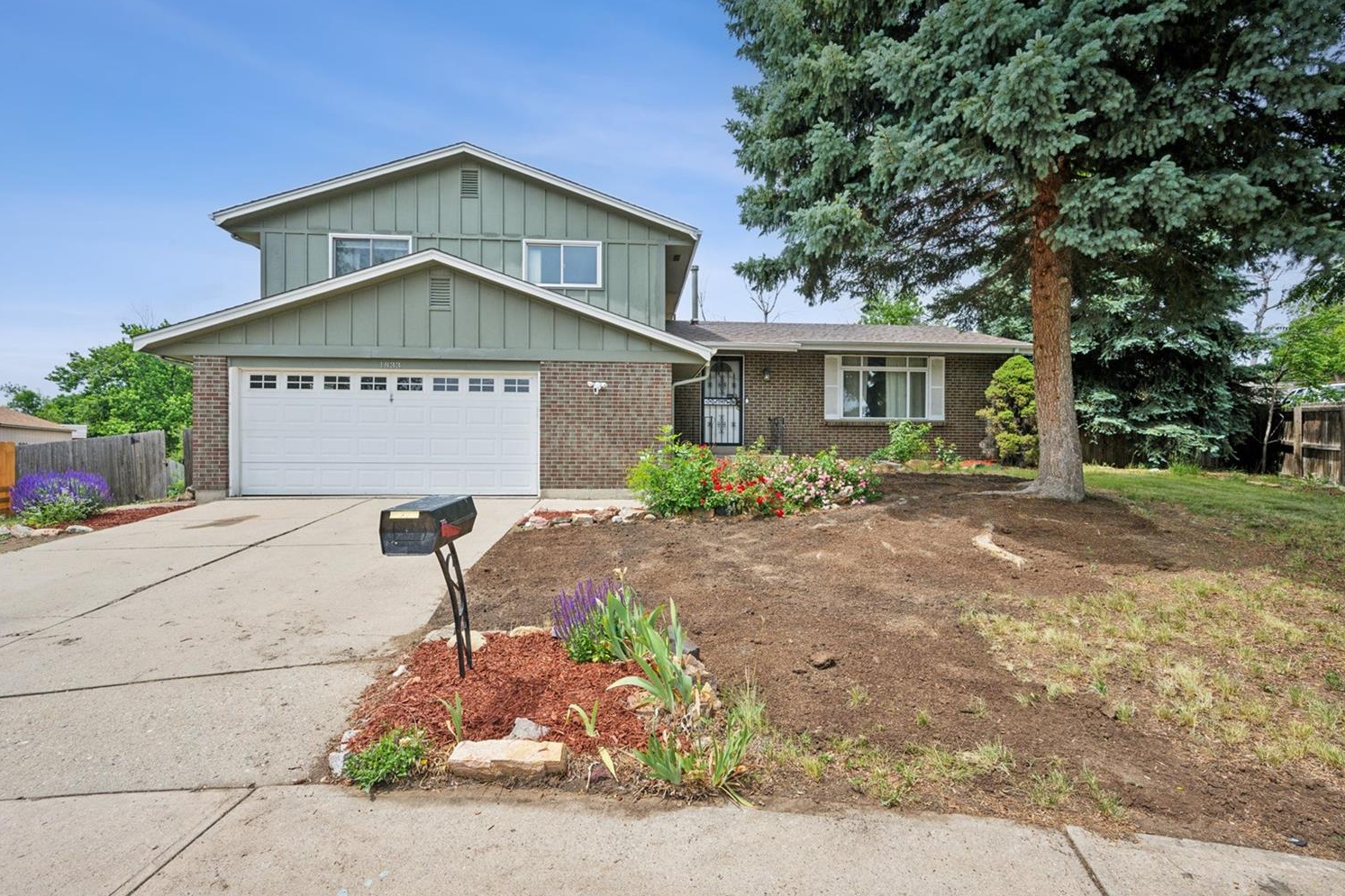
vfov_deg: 77.3
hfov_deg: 100.4
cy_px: 460
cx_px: 675
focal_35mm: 15
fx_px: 560
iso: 400
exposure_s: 1/500
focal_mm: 14
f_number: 9
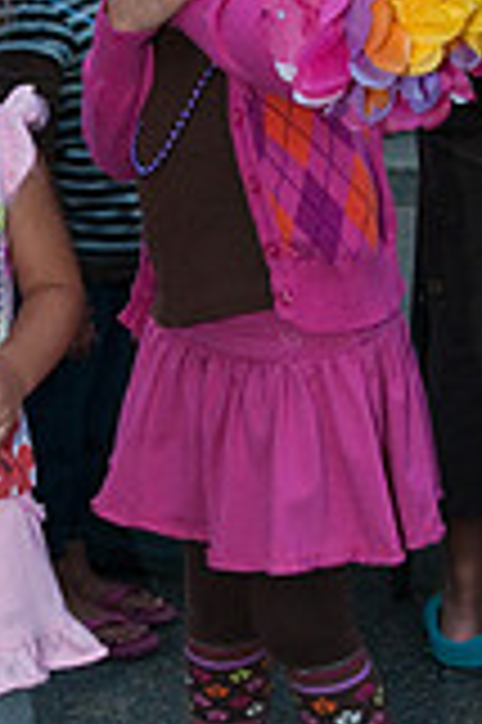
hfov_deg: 14.8
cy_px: 306
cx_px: 146
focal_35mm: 92
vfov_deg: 22.1
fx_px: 1852
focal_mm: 22
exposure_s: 1/60
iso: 640
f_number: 6.3
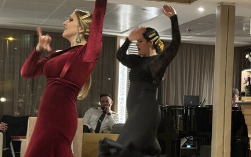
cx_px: 172
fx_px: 575
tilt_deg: -0.9
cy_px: 115
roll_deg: -2.2
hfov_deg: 24.5
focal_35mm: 84
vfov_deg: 15.5
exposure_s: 1/33
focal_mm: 6.76
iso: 400
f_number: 1.78
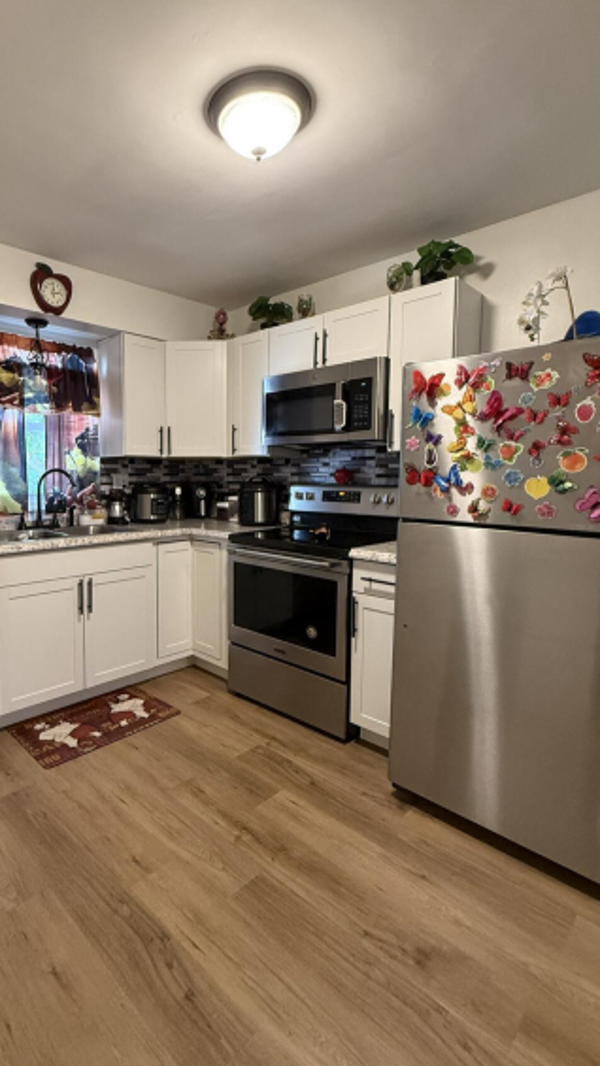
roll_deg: -0.3
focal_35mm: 18
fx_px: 509
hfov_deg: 59.8
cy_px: 512
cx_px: 206
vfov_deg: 92.6
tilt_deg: -3.5
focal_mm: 2.22
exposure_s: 1/60
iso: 400
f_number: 2.2
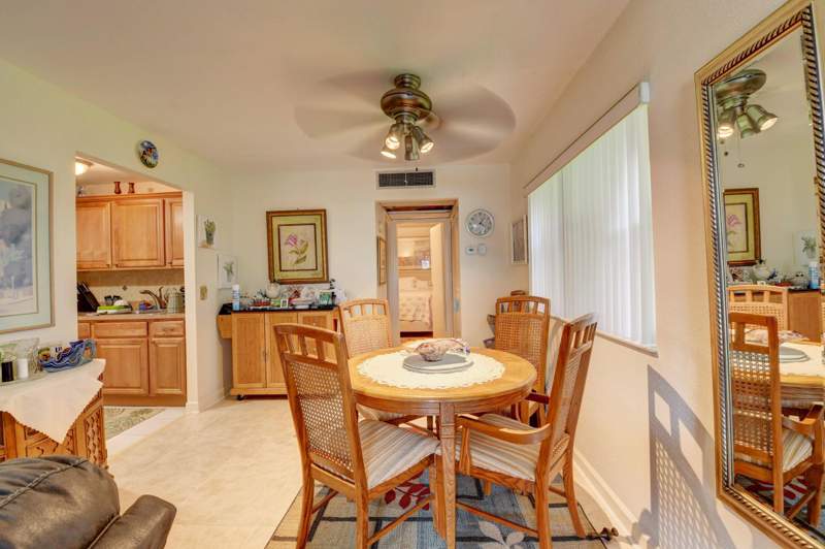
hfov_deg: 100.4
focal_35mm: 15
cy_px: 274
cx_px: 412
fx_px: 343
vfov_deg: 77.2
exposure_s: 1/13
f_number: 8
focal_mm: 10
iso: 640
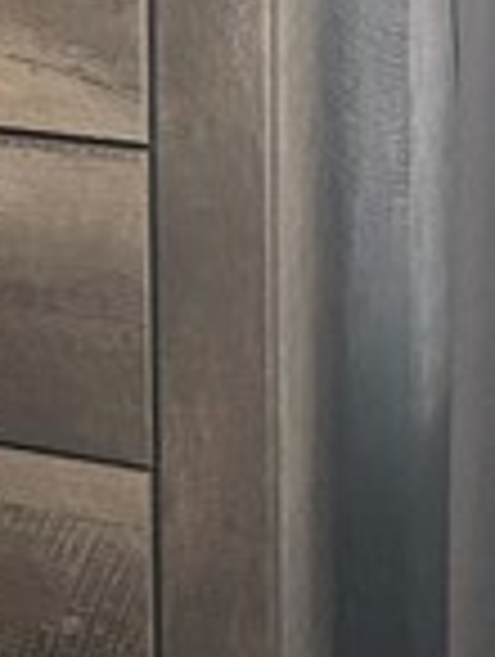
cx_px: -212
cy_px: -99
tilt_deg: -8.5
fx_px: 3460
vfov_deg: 10.7
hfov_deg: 8.0
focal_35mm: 182
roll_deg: +1.5
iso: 200
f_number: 1.8
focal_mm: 4.25
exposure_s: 1/60
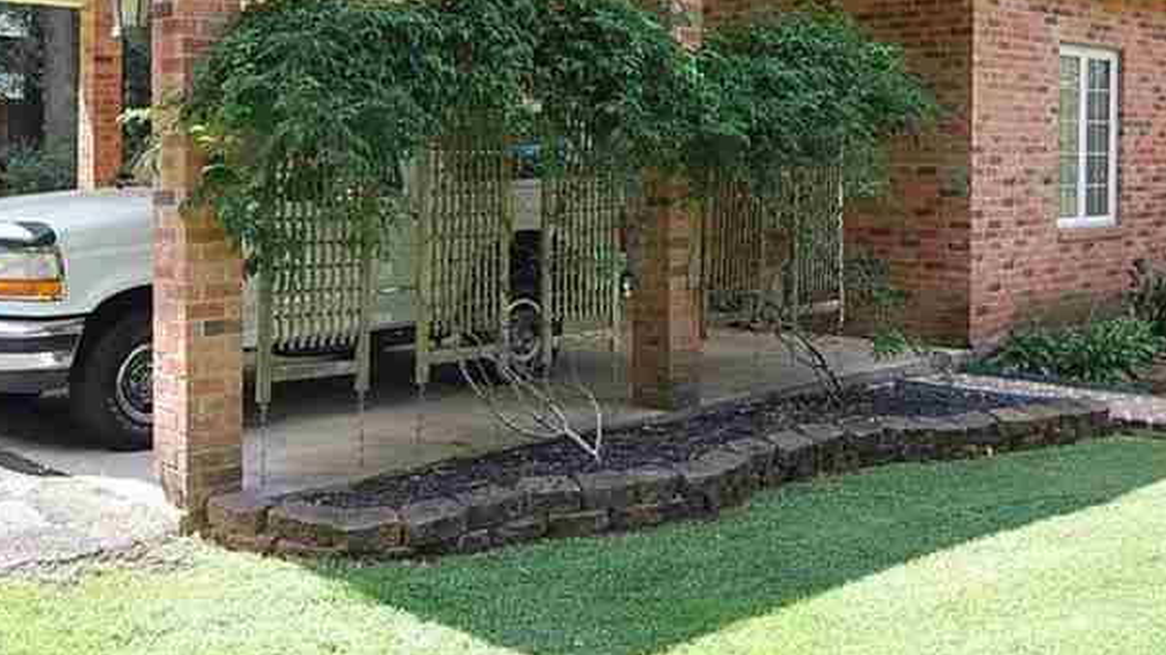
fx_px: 1484
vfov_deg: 24.6
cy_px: 143
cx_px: 534
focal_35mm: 48
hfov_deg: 42.9
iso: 200
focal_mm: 18
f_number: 5.6
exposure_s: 1/125
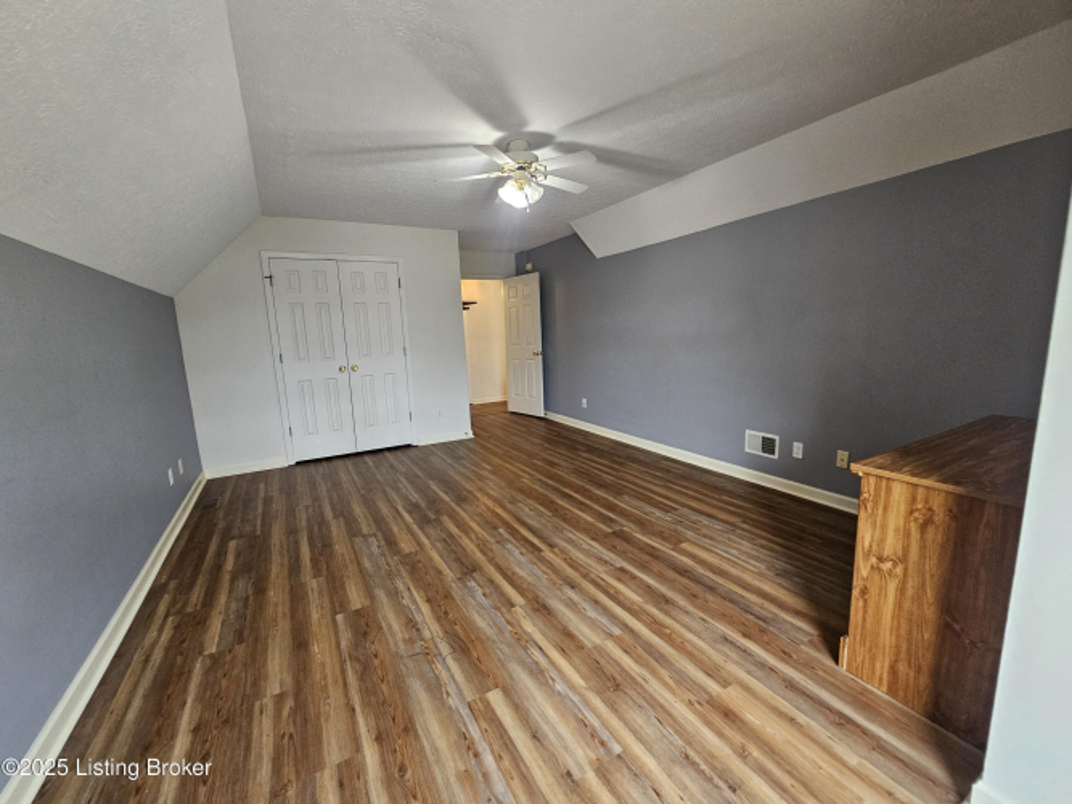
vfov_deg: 89.9
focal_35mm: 13
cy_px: 402
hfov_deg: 106.2
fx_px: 403
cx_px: 536
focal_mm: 2.2
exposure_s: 1/60
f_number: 2.2
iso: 320
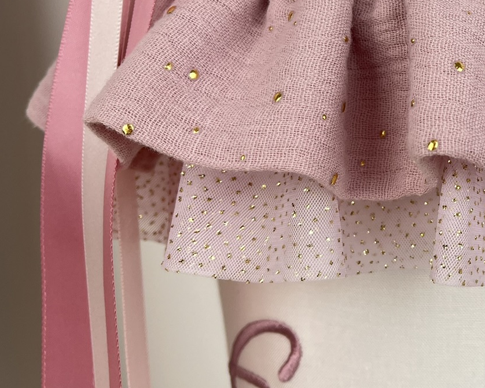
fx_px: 890
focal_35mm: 62
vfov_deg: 24.0
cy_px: 48
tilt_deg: -9.1
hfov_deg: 28.0
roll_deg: +0.9
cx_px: 521
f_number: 1.6
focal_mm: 5.1
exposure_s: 1/159
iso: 40
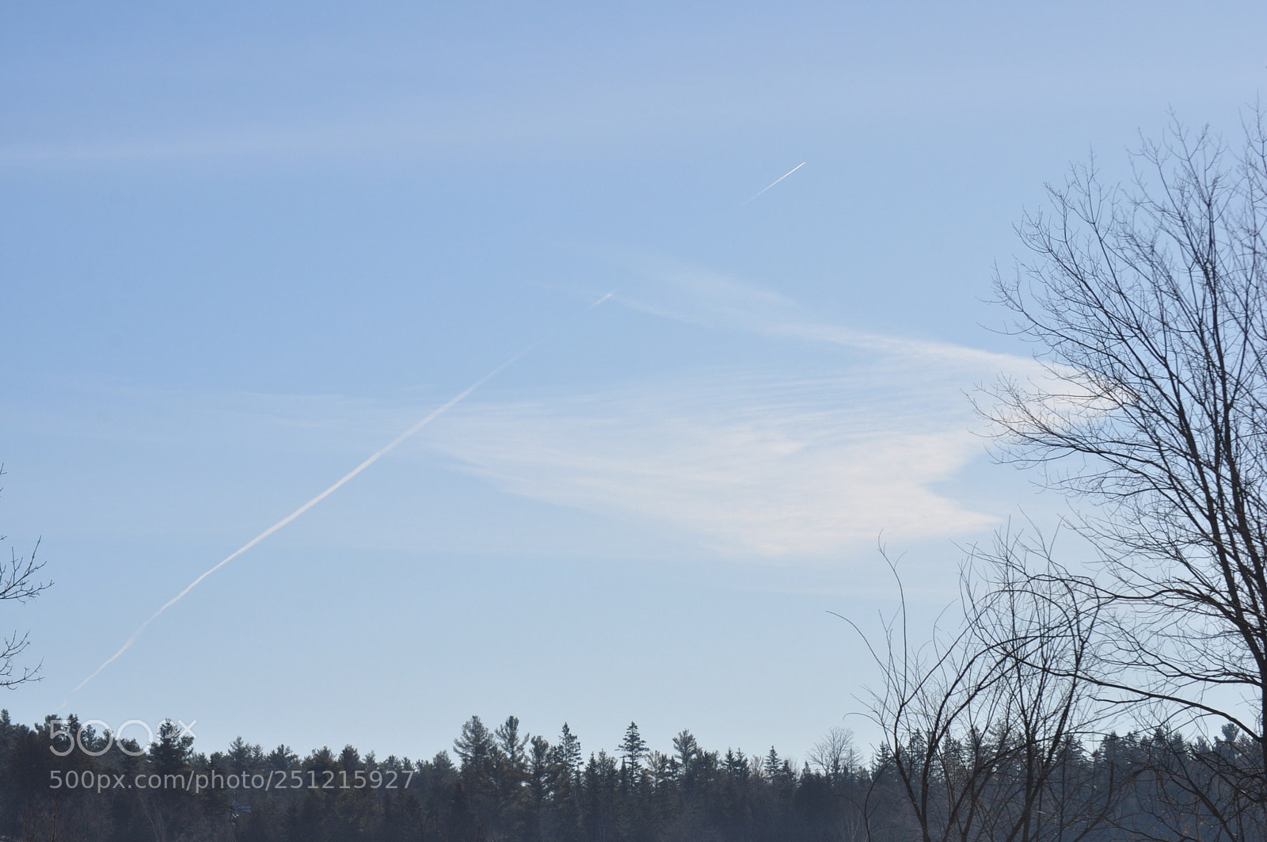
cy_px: 421
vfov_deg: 11.1
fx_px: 4324
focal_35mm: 123
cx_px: 634
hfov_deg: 16.7
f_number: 11
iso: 200
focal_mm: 82
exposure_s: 1/640
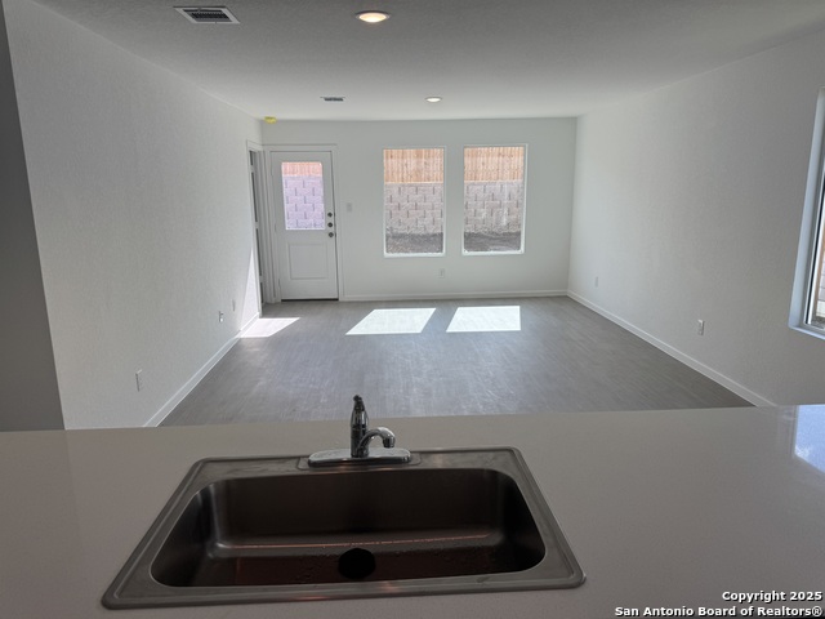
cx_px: 412
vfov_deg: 56.8
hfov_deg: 71.6
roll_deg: +0.8
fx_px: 572
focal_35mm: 24
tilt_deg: -12.1
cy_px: 310
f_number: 1.78
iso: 80
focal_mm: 6.76
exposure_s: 1/723
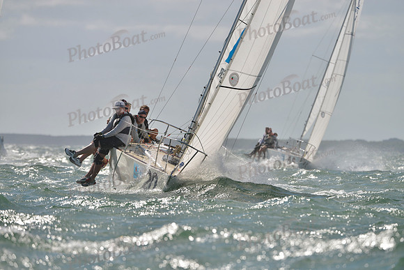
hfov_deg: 5.7
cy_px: 135
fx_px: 4041
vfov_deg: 3.8
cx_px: 202
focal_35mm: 360
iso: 280
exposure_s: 1/2000
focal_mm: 360
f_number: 7.1
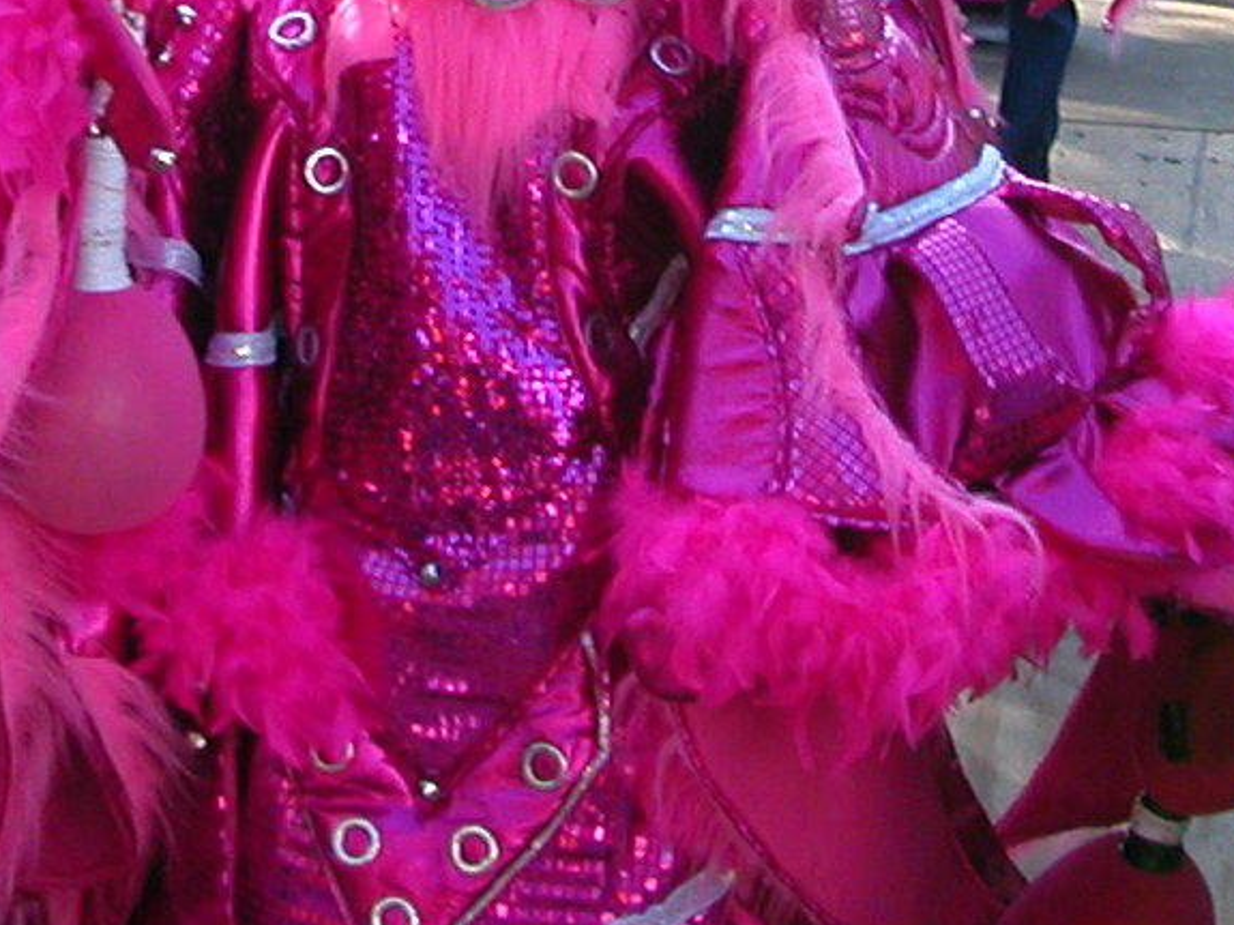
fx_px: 3671
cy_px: -339
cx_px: 749
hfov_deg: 19.1
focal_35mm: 103
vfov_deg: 13.7
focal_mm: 5.6
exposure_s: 1/317
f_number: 2.7
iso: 100
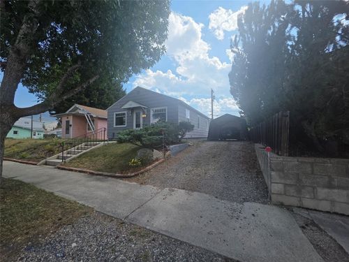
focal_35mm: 13
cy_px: 131
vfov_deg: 89.9
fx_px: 131
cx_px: 174
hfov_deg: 106.2
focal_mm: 2.2
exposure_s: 1/1946
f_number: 1.9
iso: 40
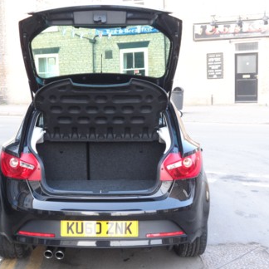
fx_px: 369
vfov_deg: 40.0
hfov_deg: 39.7
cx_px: 96
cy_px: 135
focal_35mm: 42
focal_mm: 6.5
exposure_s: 1/45
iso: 80
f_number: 3.5
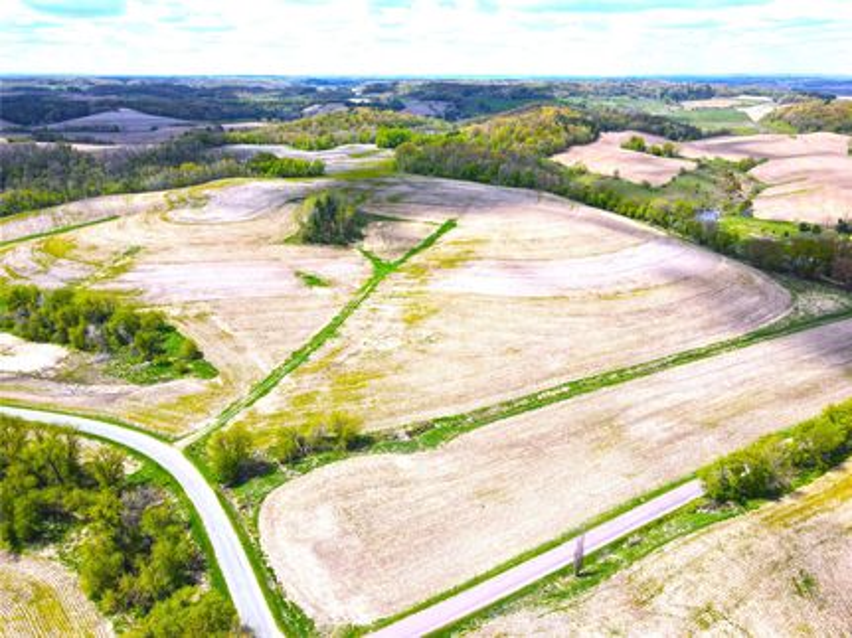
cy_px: 319
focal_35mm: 24
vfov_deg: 56.8
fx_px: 591
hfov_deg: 71.6
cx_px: 426
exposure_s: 1/725
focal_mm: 4.5
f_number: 2.8
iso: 100
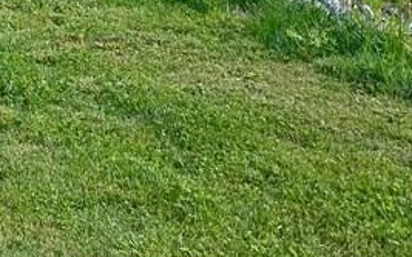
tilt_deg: -3.7
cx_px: -117
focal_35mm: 118
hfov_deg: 16.7
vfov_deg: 10.1
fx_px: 1325
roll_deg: +0.8
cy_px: -291
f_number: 2.2
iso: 25
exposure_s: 1/499
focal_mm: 4.15
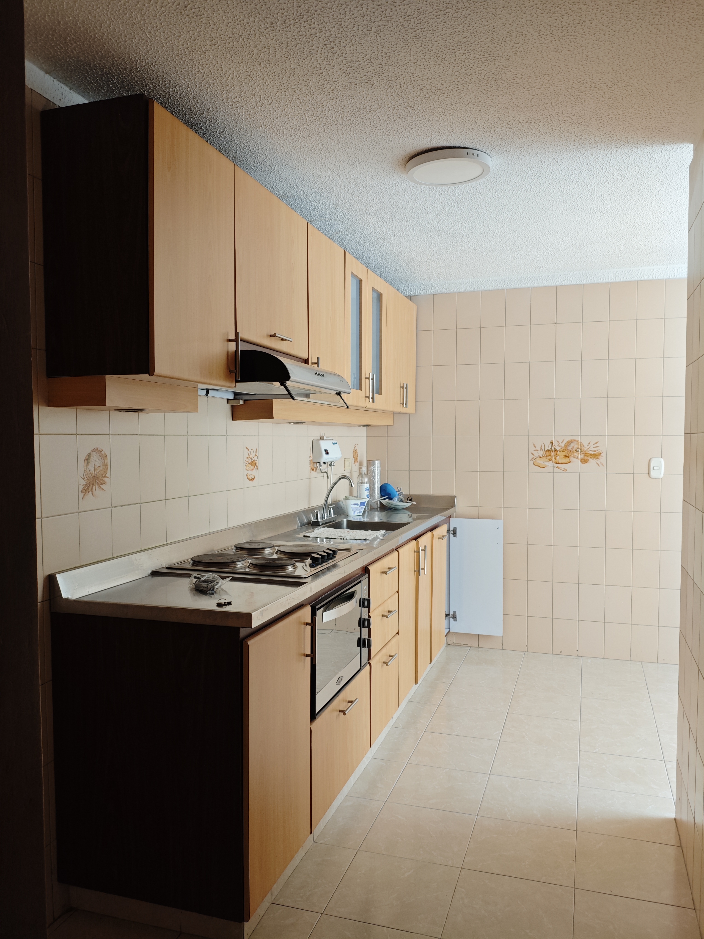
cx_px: 352
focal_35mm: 26
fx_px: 705
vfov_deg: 67.3
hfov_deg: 53.1
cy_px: 470
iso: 80
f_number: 1.59
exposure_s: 1/60
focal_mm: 4.94
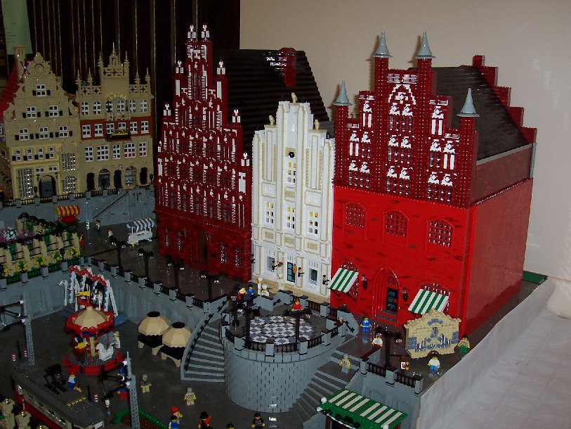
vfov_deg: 38.7
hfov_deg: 50.1
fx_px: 610
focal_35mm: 37
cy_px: 214
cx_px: 286
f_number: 2.8
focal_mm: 5.6
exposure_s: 1/60
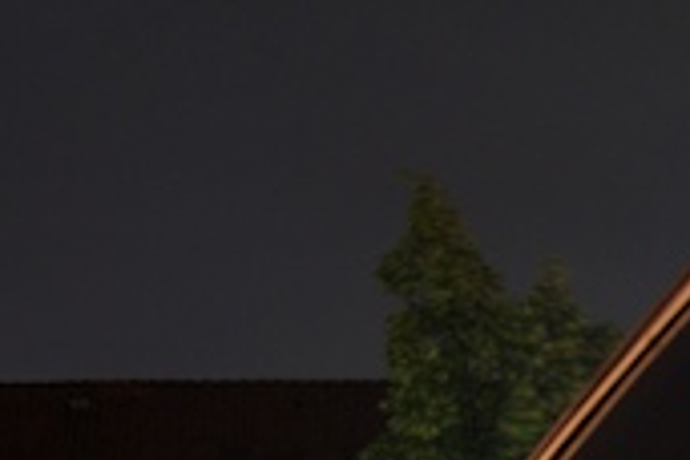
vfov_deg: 5.9
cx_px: 763
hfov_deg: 9.1
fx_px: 4312
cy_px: 1019
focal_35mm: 225
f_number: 4.5
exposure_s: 25
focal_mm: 25
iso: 200
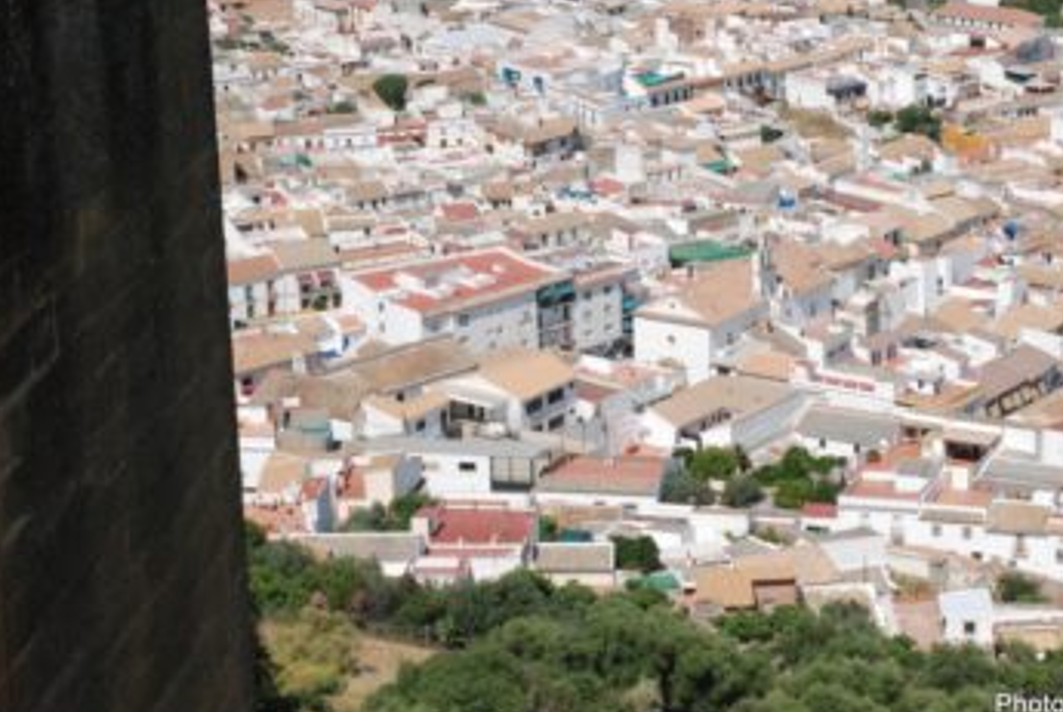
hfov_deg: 23.3
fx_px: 2572
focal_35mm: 87
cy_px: 233
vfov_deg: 15.7
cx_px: 703
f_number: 18
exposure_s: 1/1250
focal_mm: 40
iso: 1600
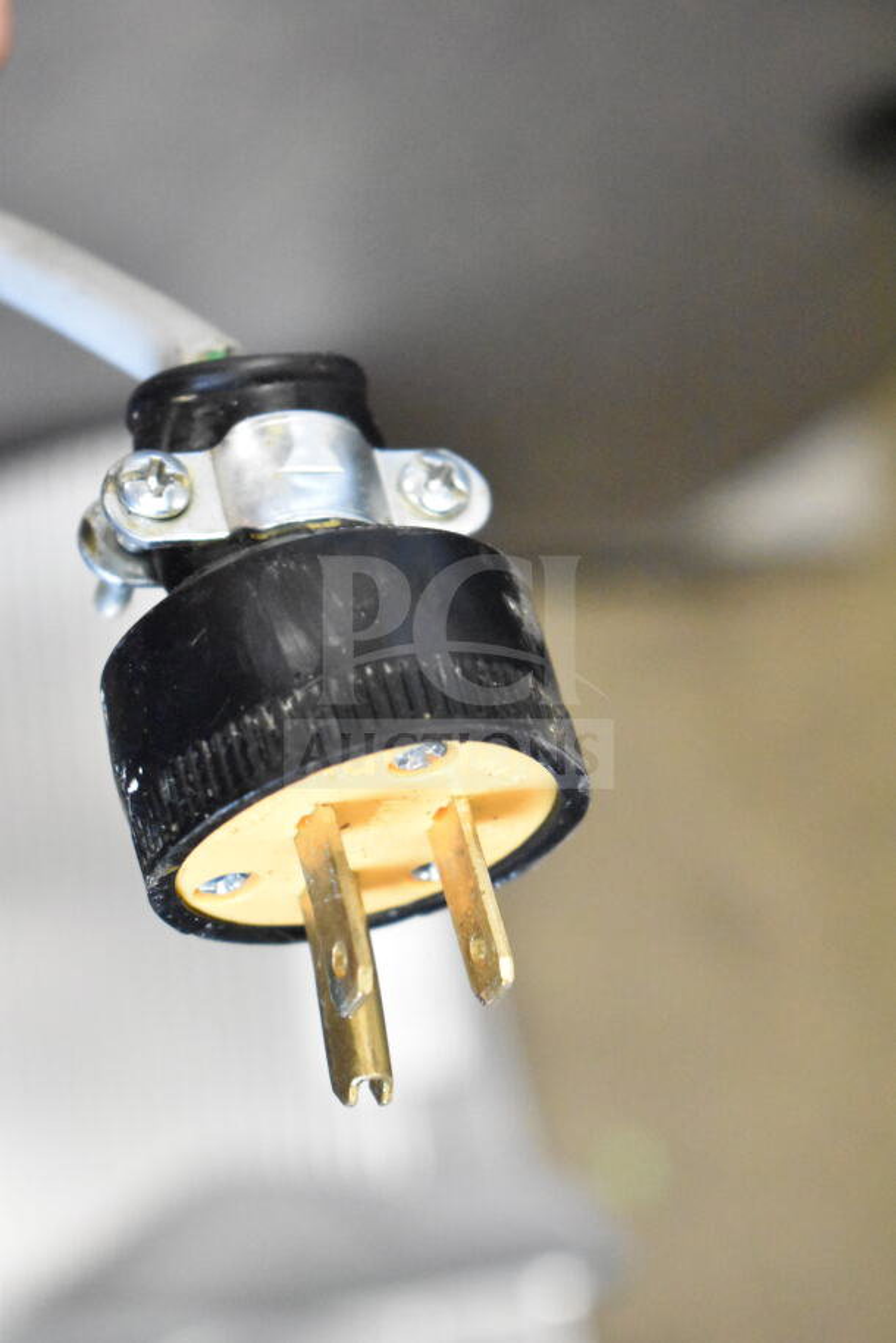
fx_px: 3077
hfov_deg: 16.6
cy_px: 672
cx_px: 448
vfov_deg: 24.6
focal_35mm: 82
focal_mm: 55
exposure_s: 1/100
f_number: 5.6
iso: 12800
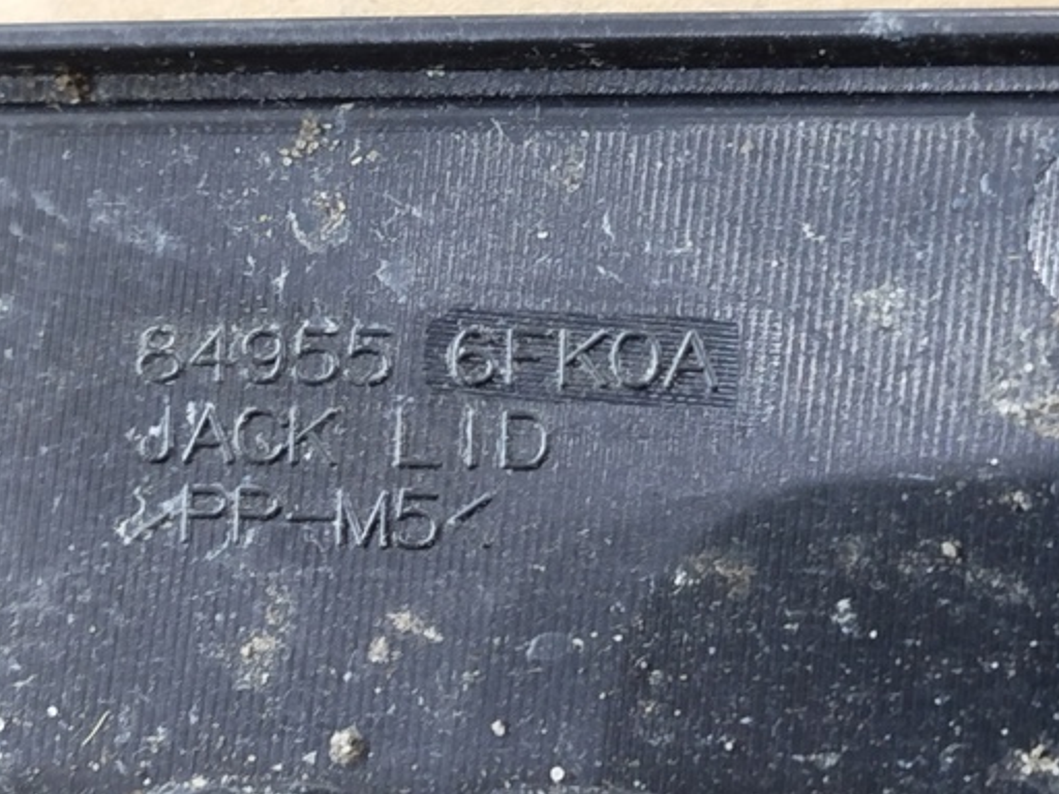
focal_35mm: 90
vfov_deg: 16.4
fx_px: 2753
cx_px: 441
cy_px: 343
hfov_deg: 21.8
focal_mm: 5.31
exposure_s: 1/17
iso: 320
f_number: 1.7
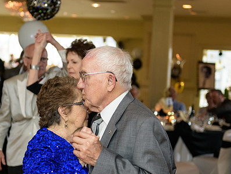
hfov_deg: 24.1
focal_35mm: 81
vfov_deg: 18.2
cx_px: 104
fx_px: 541
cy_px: 110
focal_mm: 58
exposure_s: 1/125
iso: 1600
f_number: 2.8
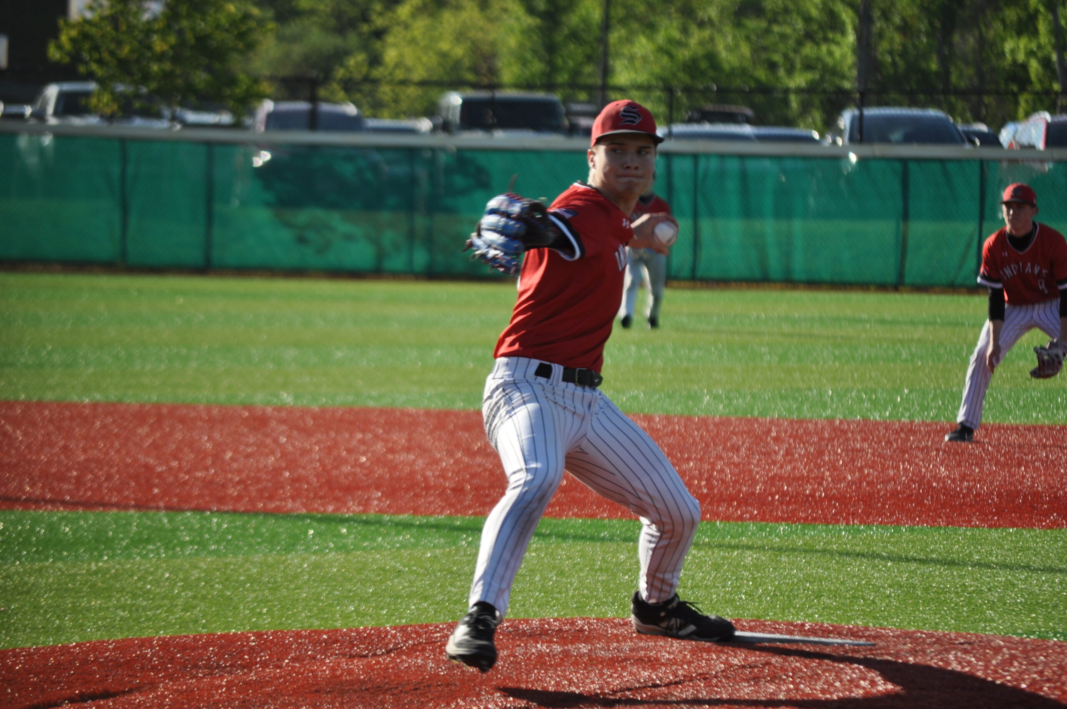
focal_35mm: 300
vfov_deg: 4.6
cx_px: 534
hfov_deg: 6.9
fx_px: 8880
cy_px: 354
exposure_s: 1/500
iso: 200
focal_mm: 200
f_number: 5.6
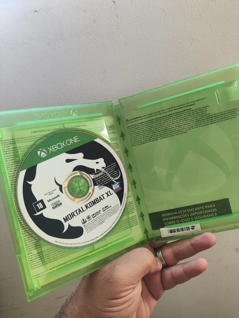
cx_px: 120
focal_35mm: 24
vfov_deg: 71.6
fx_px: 221
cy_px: 159
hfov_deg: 56.9
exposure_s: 1/60
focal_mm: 4.68
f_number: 1.8
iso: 222
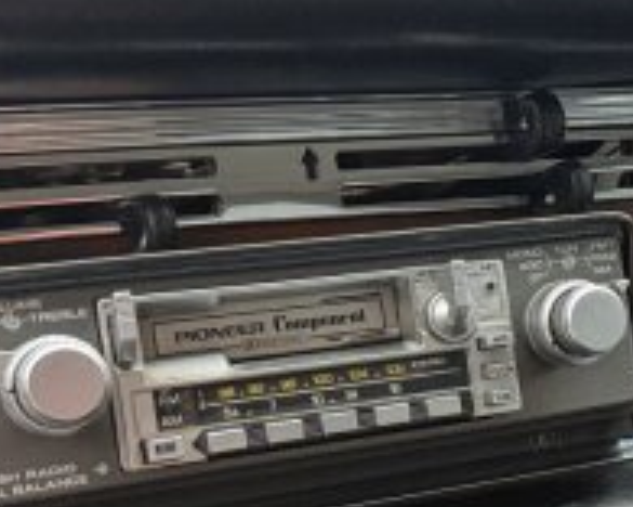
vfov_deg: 19.8
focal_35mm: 77
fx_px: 1443
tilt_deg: -17.9
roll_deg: -2.1
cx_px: 649
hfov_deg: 23.6
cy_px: 380
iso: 800
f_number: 1.78
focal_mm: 6.76
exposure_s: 1/49
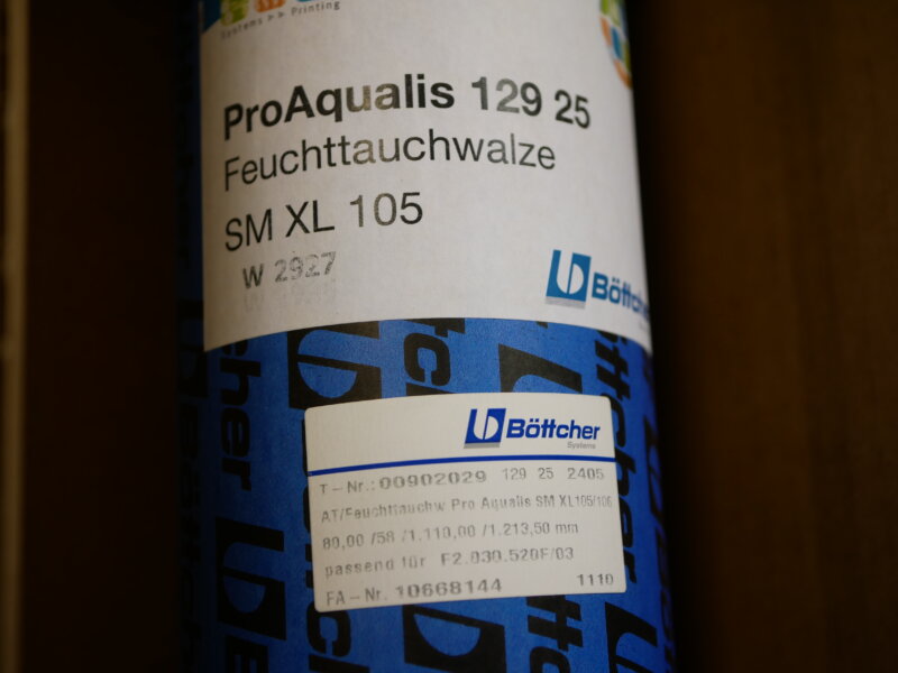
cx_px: 449
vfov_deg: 24.4
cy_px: 336
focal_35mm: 60
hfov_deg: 32.2
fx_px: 1557
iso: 400
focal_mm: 30
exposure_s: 1/60
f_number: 2.8
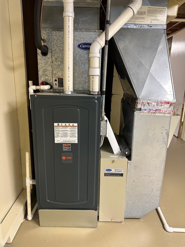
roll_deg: -2.0
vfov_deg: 71.6
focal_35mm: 24
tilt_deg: -14.8
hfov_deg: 56.8
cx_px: 92
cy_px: 124
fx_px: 171
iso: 500
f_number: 1.78
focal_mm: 6.86
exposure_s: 1/60
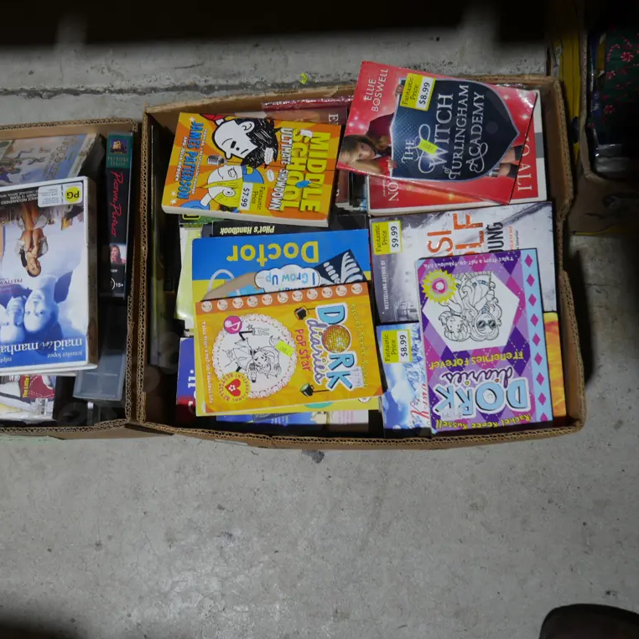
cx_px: 210
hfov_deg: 43.2
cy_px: 321
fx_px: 794
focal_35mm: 38
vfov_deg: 43.9
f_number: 3.6
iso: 200
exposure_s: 1/100
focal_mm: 16
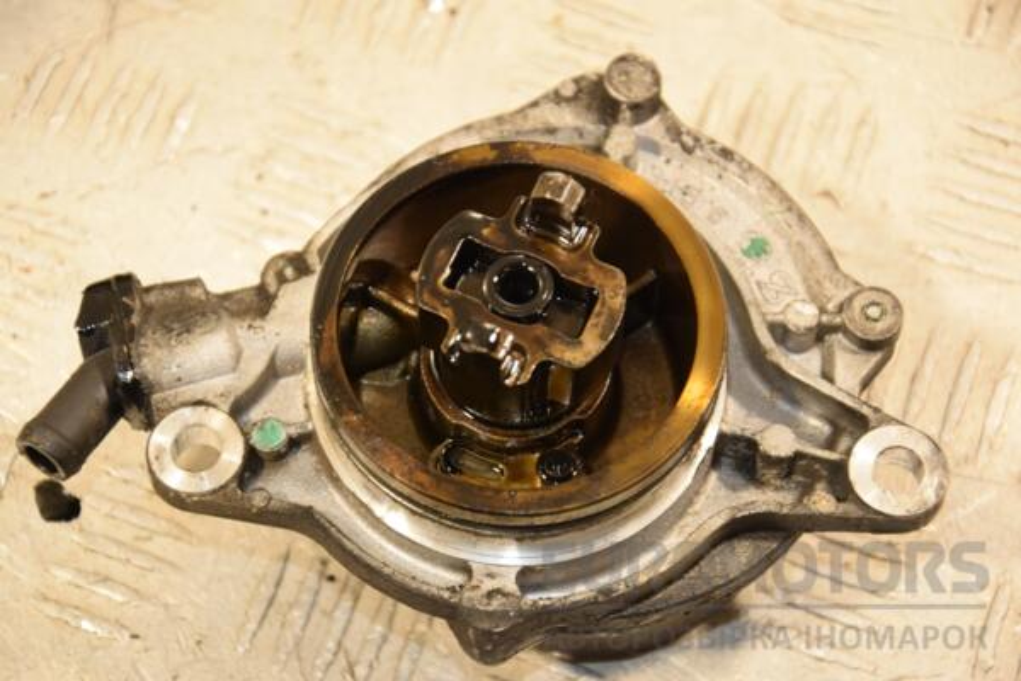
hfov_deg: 18.2
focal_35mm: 112
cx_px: 510
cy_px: 340
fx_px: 3190
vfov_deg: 12.2
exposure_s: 1/125
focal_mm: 75
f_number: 5.3
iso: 800
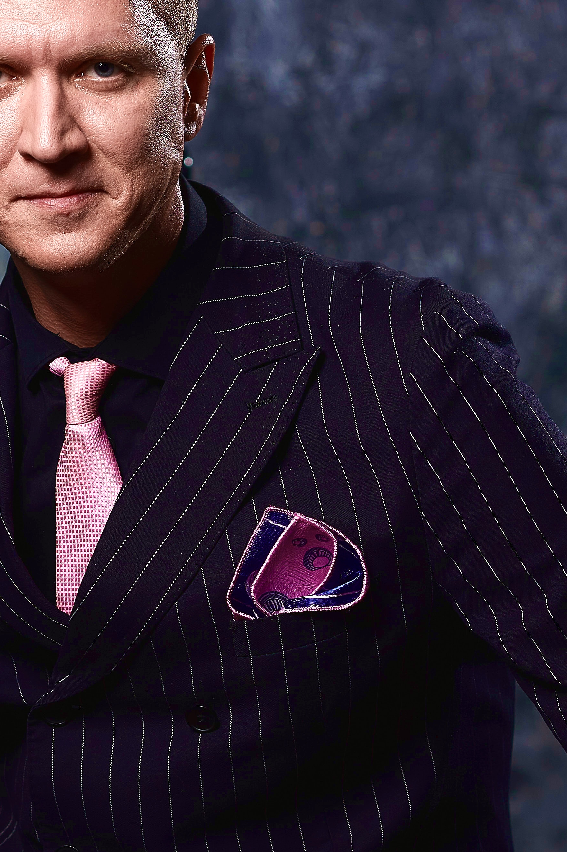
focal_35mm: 194
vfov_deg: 10.6
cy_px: 550
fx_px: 4589
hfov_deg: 7.1
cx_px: 265
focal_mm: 85
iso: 160
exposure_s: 1/160
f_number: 4
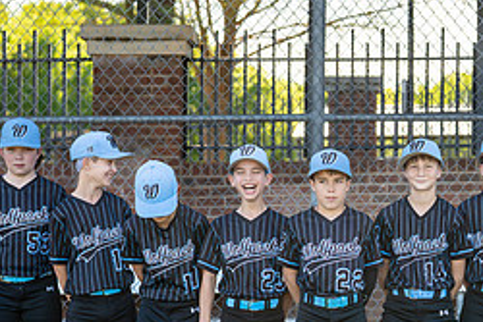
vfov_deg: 11.1
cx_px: 340
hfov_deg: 16.6
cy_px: 298
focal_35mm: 123
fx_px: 1651
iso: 125
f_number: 2.5
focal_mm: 50
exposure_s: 1/800
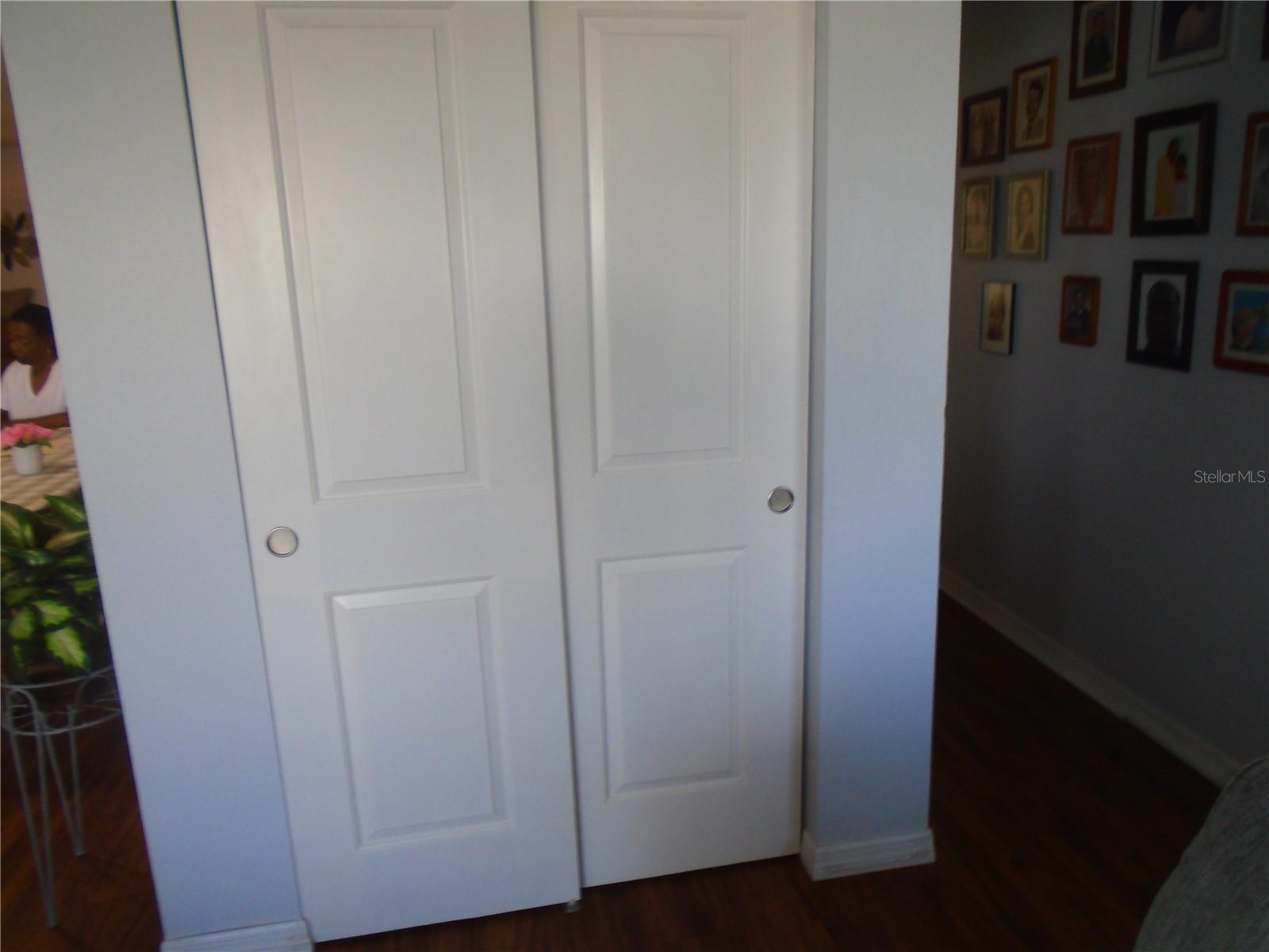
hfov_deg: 67.3
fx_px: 953
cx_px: 634
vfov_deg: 53.1
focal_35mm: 26
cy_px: 476
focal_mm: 4.6
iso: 100
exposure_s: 1/30
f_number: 3.2
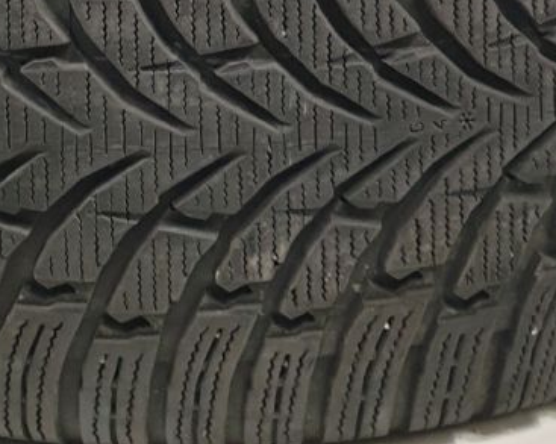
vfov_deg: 13.8
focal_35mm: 90
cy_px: -506
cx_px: 192
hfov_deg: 21.2
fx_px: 1480
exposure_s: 1/50
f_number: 2.4
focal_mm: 4.3
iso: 160
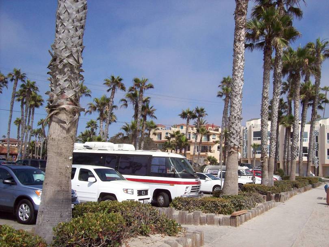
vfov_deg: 39.6
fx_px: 342
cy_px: 124
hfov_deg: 51.4
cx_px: 164
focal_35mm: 36
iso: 80
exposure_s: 1/1088
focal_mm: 6
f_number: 4.8
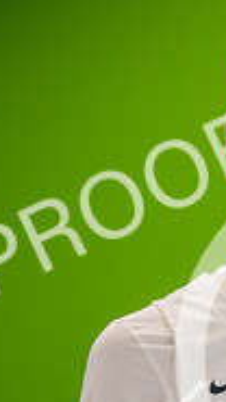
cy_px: 360
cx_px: 336
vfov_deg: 12.6
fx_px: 1801
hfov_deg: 7.1
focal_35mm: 169
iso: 800
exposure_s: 1/60
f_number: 20
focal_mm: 42
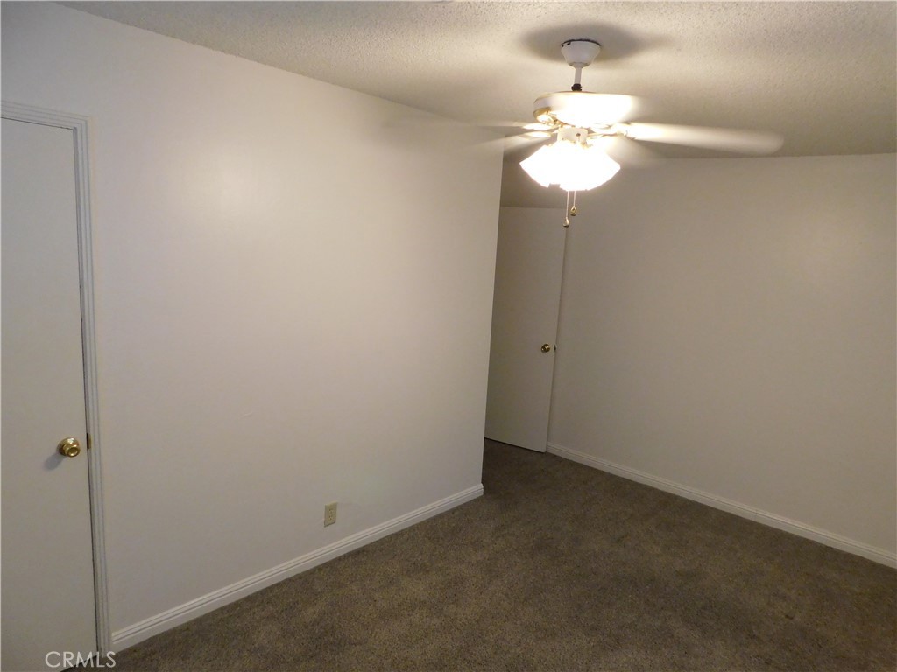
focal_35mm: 23
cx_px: 448
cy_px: 336
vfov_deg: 58.9
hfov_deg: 73.9
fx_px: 596
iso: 400
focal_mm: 4
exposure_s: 1/30
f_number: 3
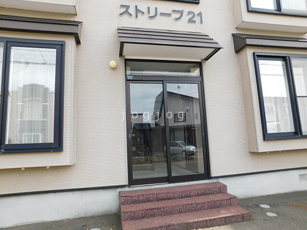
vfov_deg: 58.9
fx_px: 204
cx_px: 154
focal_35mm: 23
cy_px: 115
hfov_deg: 73.9
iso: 125
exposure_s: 1/400
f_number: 3
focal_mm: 4
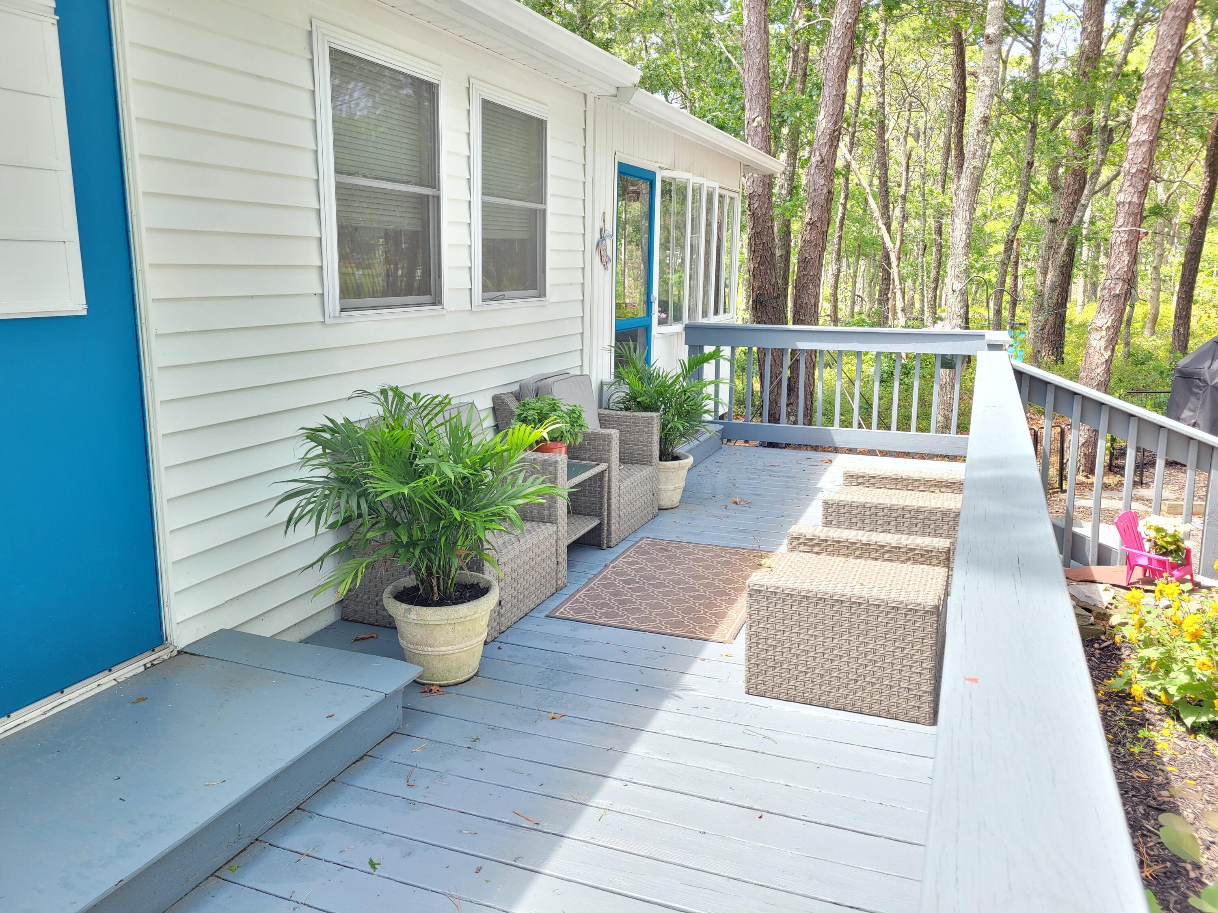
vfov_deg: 53.1
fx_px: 915
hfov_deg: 67.3
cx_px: 609
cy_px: 456
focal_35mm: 26
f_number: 1.8
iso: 50
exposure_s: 1/120
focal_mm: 5.4
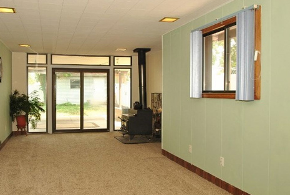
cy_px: 105
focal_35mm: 33
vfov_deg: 40.2
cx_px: 112
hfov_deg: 56.5
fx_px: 267
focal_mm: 16
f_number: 4.5
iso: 200
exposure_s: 1/125
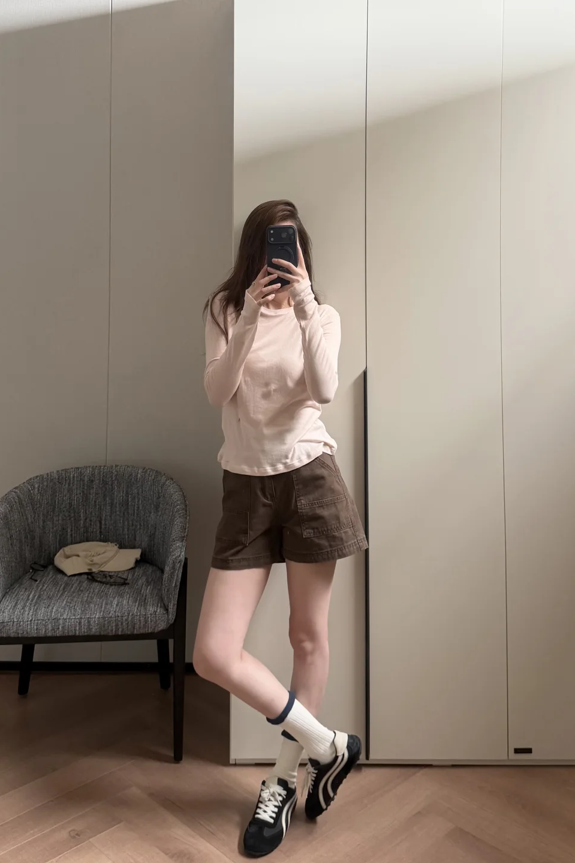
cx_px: 264
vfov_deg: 71.5
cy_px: 432
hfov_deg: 51.2
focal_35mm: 25
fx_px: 599
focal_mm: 6.76
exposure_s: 1/94
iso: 200
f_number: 1.78
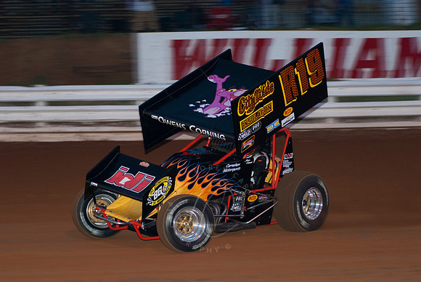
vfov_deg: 9.7
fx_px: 1668
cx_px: 210
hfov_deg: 14.4
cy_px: 141
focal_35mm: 142
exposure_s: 1/250
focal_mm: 95
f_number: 3.2
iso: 250
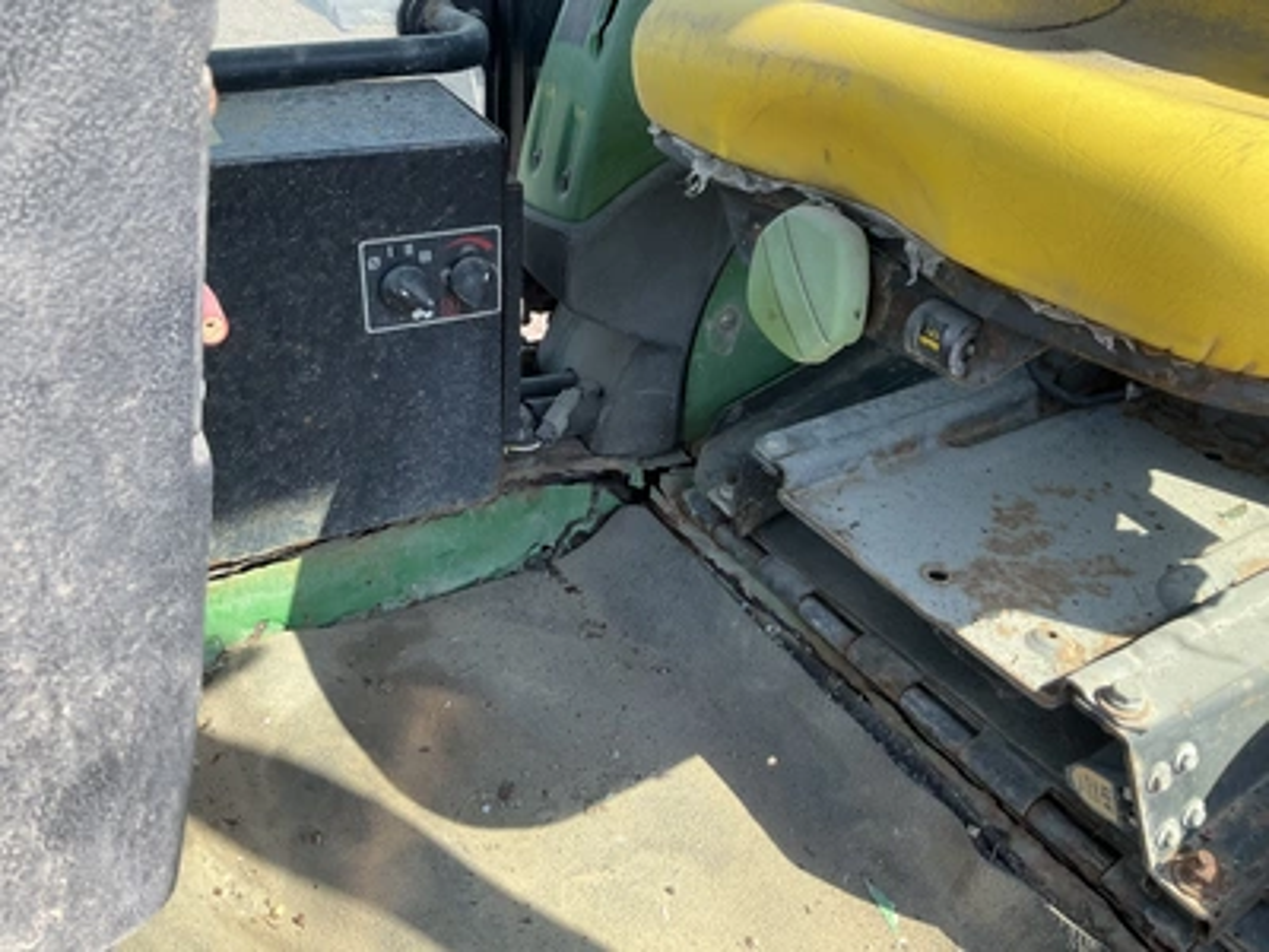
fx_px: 1063
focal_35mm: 29
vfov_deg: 48.2
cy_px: 476
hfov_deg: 61.7
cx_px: 634
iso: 25
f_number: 1.8
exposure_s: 1/287
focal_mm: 3
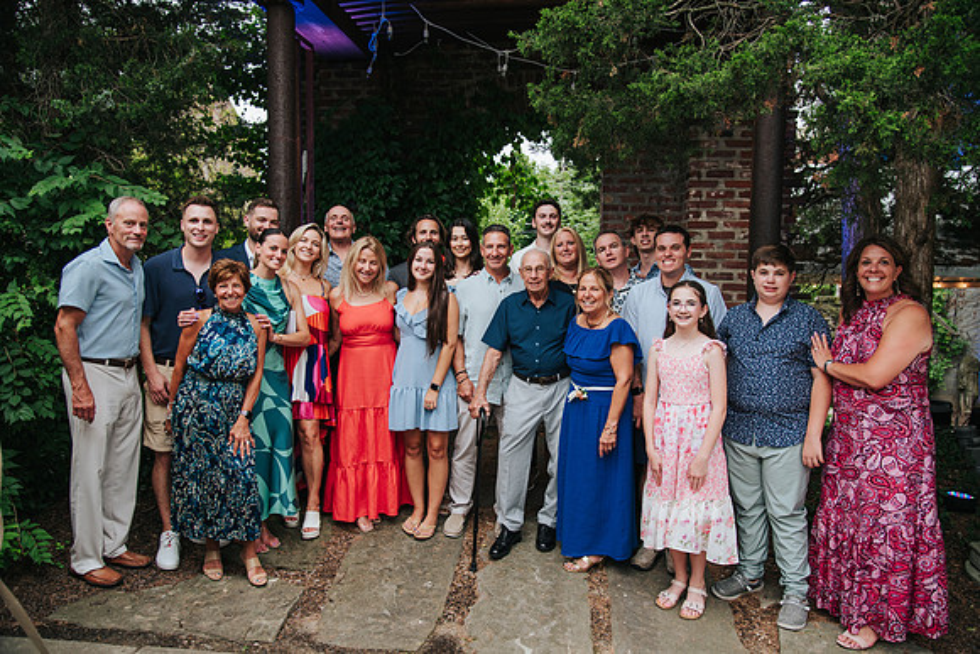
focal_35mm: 28
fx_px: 762
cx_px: 490
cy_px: 327
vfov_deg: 46.4
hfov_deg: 65.5
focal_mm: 28
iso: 900
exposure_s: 1/60
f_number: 4
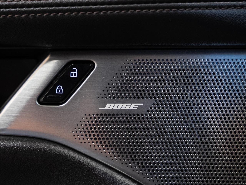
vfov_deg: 20.1
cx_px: 123
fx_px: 520
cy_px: 107
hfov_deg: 26.6
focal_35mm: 73
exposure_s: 1/40
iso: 1000
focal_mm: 57.9
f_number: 3.5
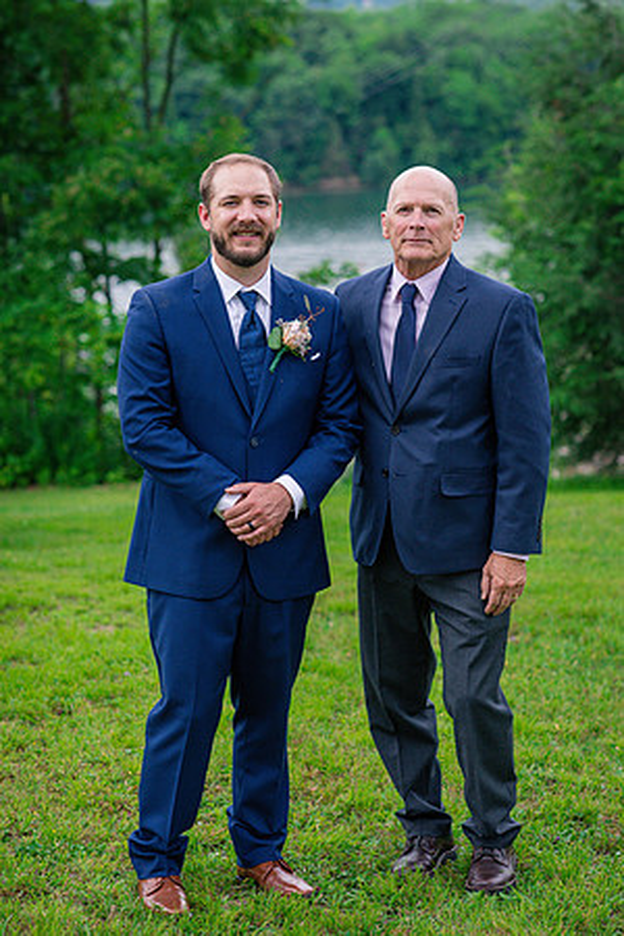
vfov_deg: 23.9
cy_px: 468
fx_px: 2210
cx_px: 312
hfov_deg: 16.1
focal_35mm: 85
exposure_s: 1/3200
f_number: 3.5
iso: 500
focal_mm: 85
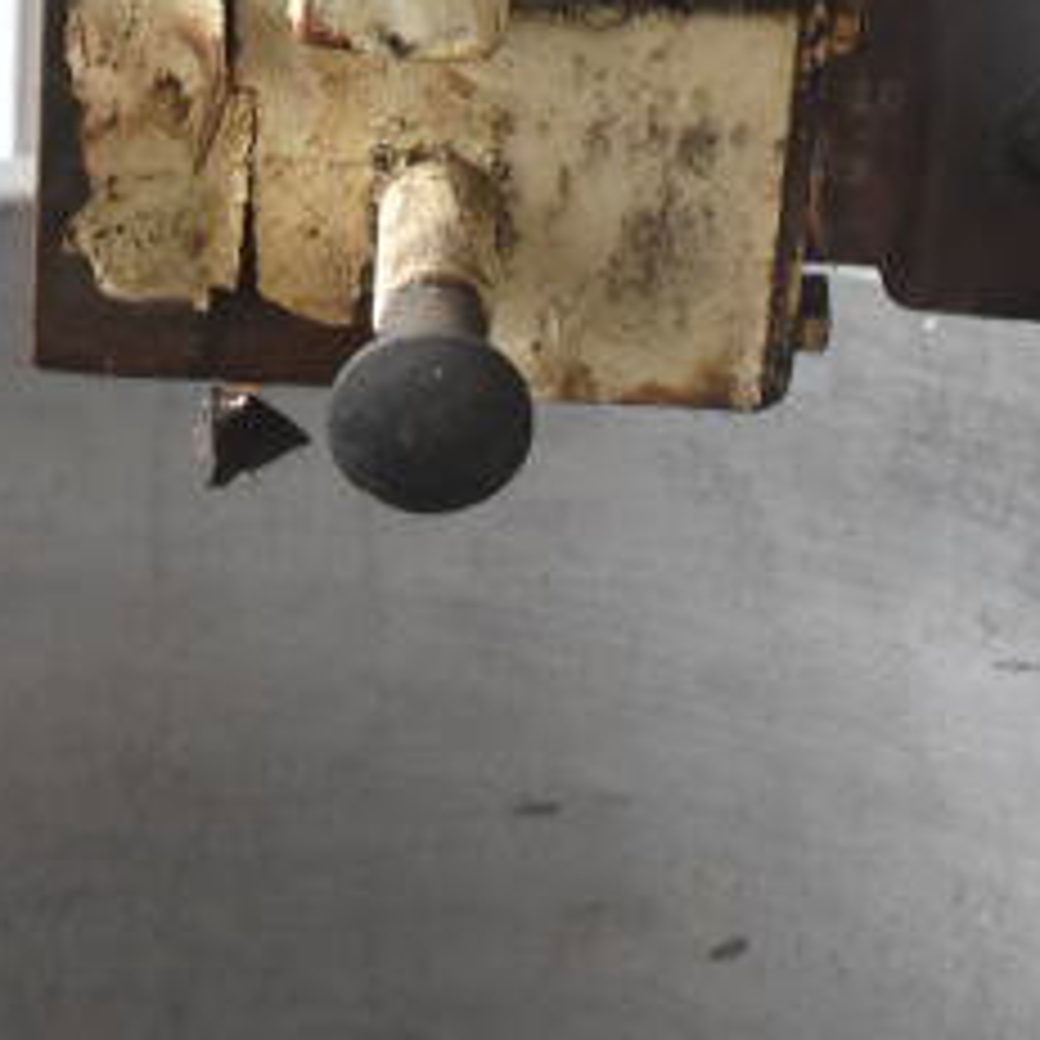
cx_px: 554
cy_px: -900
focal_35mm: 91
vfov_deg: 15.9
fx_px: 3093
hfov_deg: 19.1
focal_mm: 18
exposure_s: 1/200
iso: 1600
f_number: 7.1
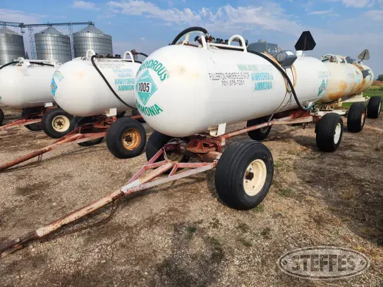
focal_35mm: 23
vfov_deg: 58.9
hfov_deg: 73.9
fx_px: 254
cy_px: 144
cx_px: 192
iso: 12
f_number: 1.8
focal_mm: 6.4
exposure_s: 1/1108
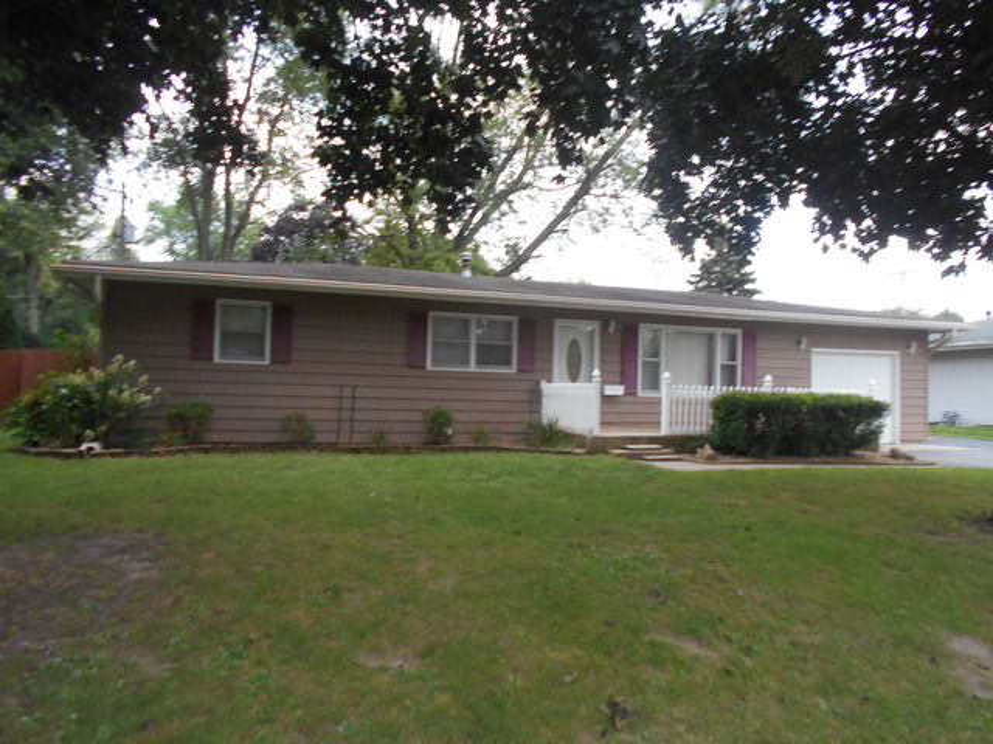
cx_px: 496
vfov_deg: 53.1
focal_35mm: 26
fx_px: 746
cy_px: 372
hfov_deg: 67.3
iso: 180
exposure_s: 1/30
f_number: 3.2
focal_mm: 4.6
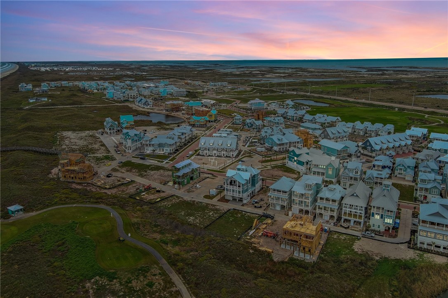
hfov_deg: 63.7
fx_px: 361
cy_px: 149
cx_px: 224
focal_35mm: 29
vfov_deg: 44.9
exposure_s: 1/800
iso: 100
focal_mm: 10.57
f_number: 2.8
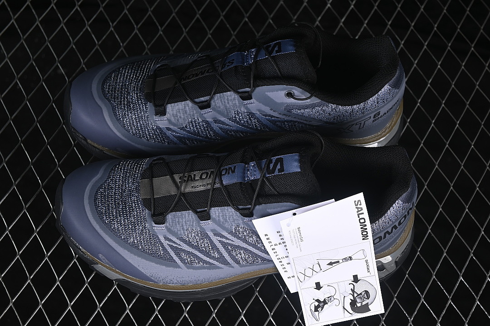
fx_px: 1021
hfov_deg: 27.0
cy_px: 163
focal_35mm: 75
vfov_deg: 18.2
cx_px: 245
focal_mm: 50
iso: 160
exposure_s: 1/60
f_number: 6.3
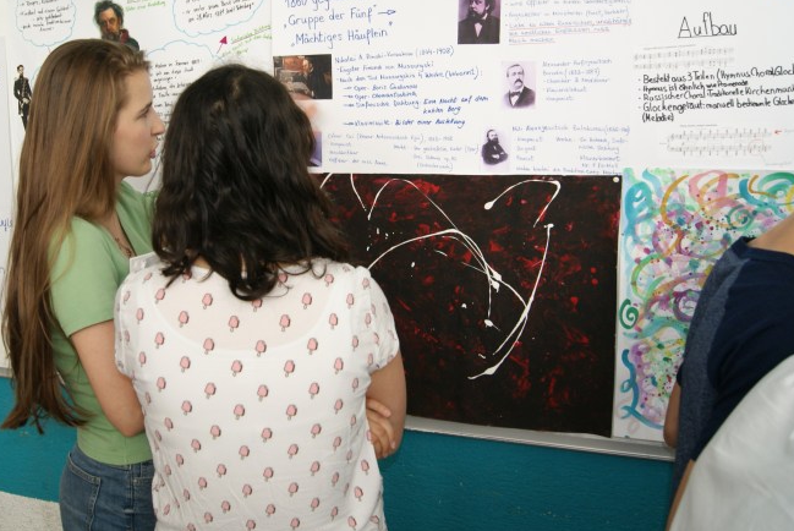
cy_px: 236
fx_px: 817
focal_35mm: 37
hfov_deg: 51.5
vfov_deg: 36.0
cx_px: 317
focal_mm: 20
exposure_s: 1/80
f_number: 5
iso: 320
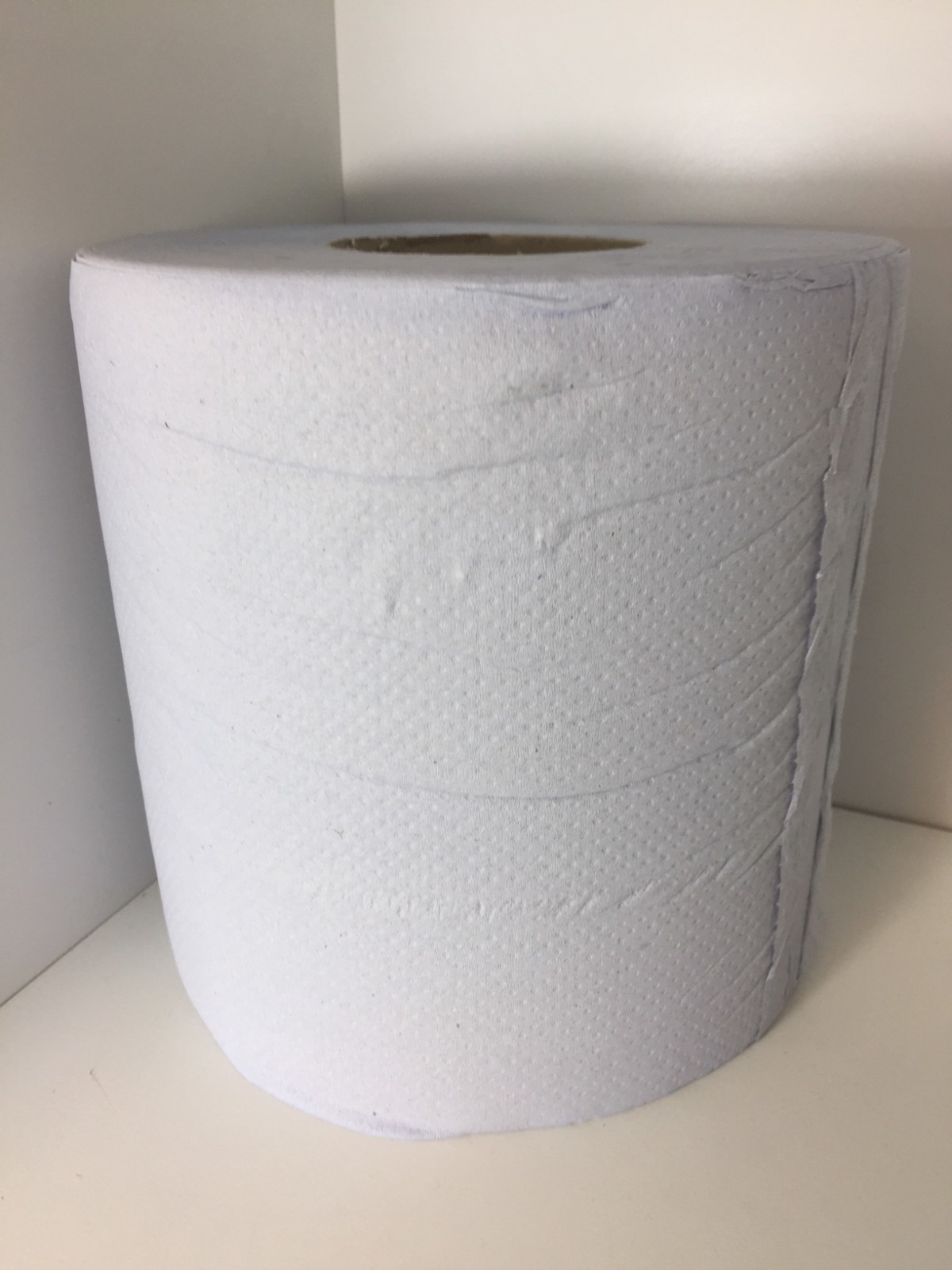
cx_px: 476
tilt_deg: -22.0
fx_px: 1063
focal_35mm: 29
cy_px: 635
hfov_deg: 48.2
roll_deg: +1.8
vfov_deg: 61.7
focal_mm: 4.15
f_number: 2.2
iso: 32
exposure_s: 1/50
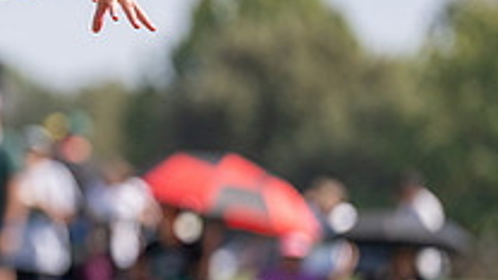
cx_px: -151
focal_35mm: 606
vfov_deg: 2.0
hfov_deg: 3.6
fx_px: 8002
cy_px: 139
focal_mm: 194
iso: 320
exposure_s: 1/6400
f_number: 2.8
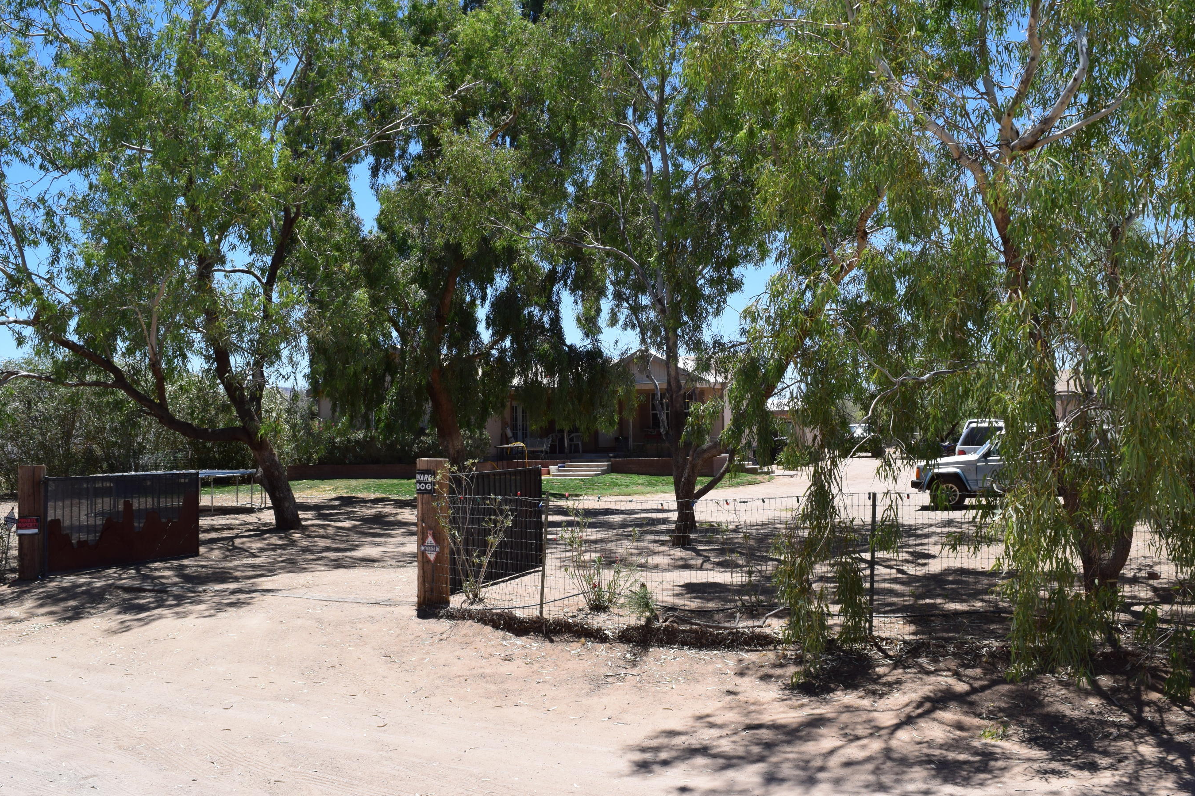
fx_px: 996
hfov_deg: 61.9
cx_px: 626
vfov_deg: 43.6
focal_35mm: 30
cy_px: 371
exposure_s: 1/400
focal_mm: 18
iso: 400
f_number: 11
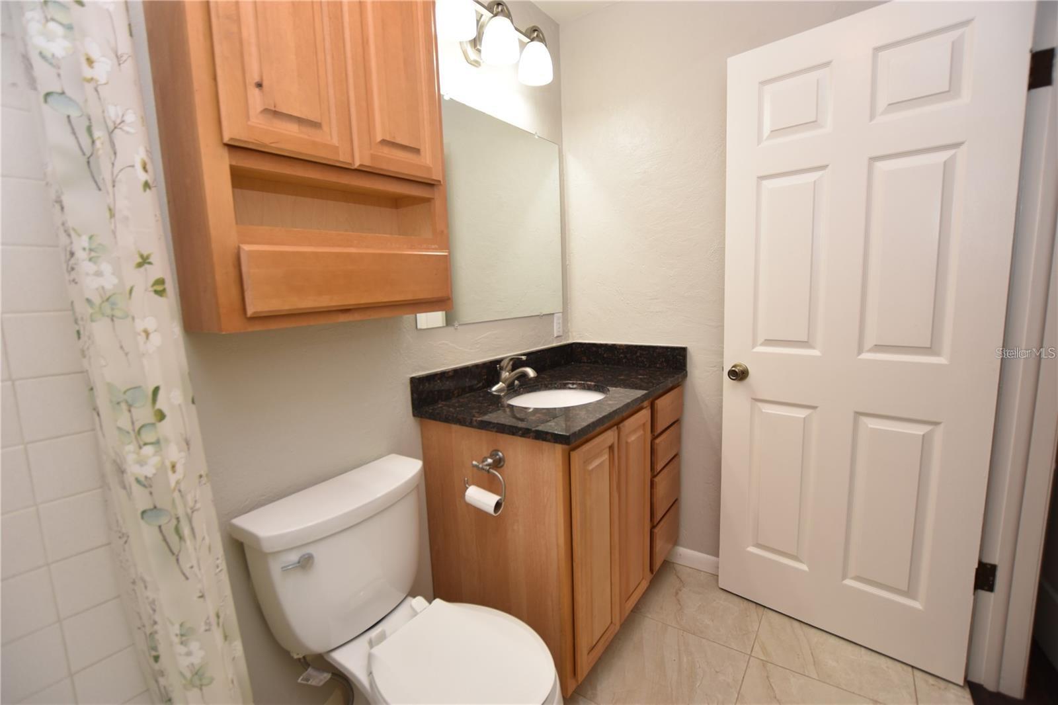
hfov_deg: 100.4
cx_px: 529
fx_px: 441
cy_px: 352
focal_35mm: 15
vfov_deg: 77.3
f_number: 4
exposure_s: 1/60
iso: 220
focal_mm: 10
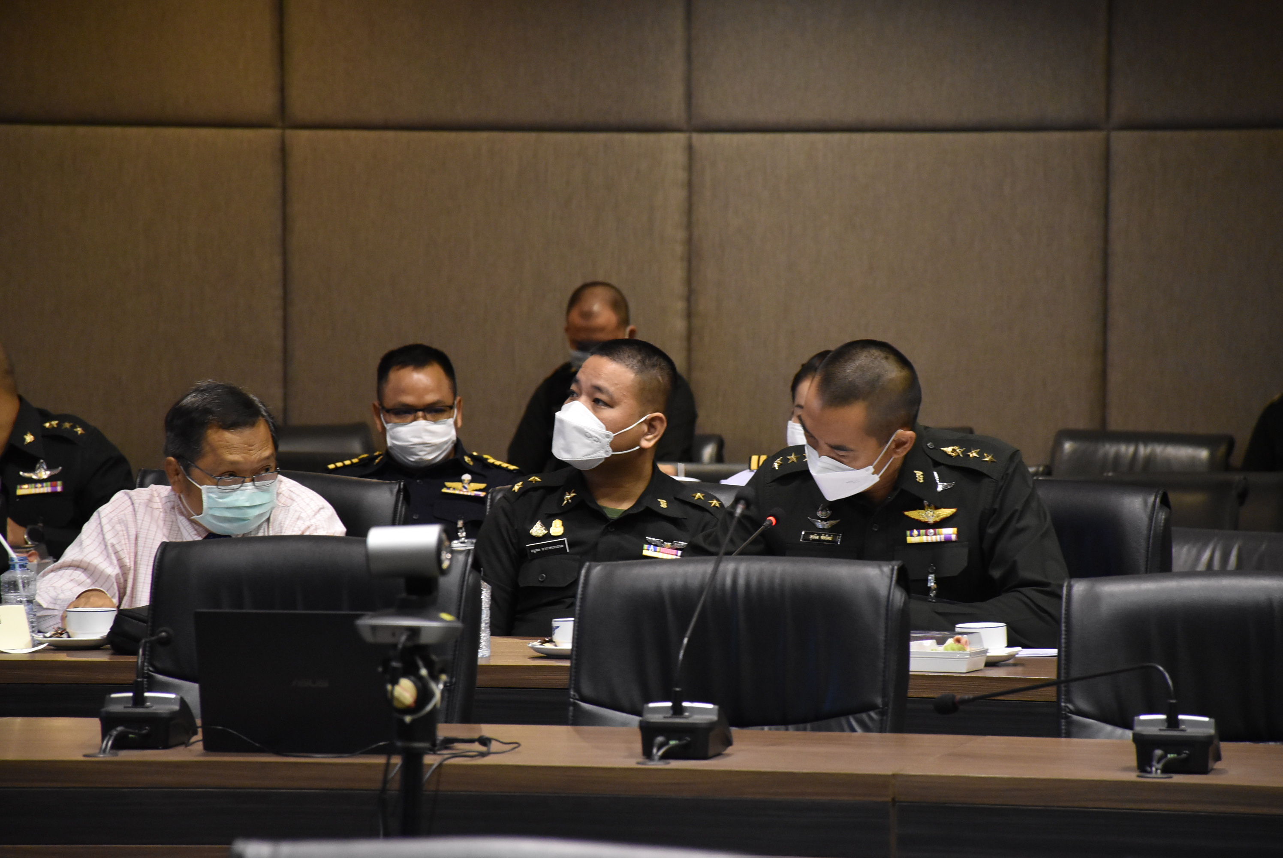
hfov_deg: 9.8
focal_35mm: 210
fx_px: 7490
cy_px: 429
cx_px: 642
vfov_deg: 6.6
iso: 2500
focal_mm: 140
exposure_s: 1/30
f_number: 5.6
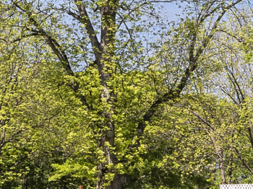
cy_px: 185
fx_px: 803
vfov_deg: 13.3
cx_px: 296
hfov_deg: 17.2
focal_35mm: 110
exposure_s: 1/1250
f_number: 8
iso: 400
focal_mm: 16
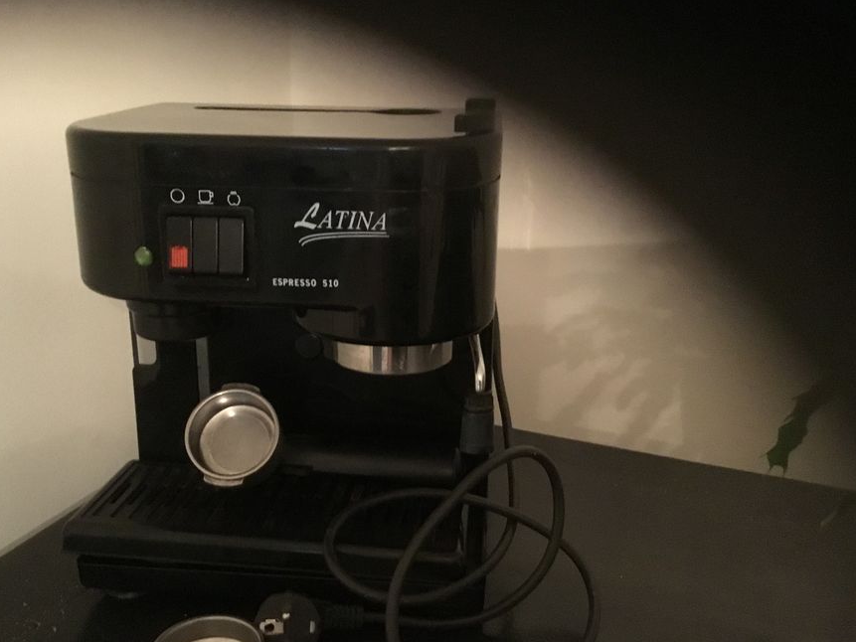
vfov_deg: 39.7
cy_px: 323
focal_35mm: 36
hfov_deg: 51.3
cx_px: 408
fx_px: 890
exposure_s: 1/17
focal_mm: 3.3
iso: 640
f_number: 2.4
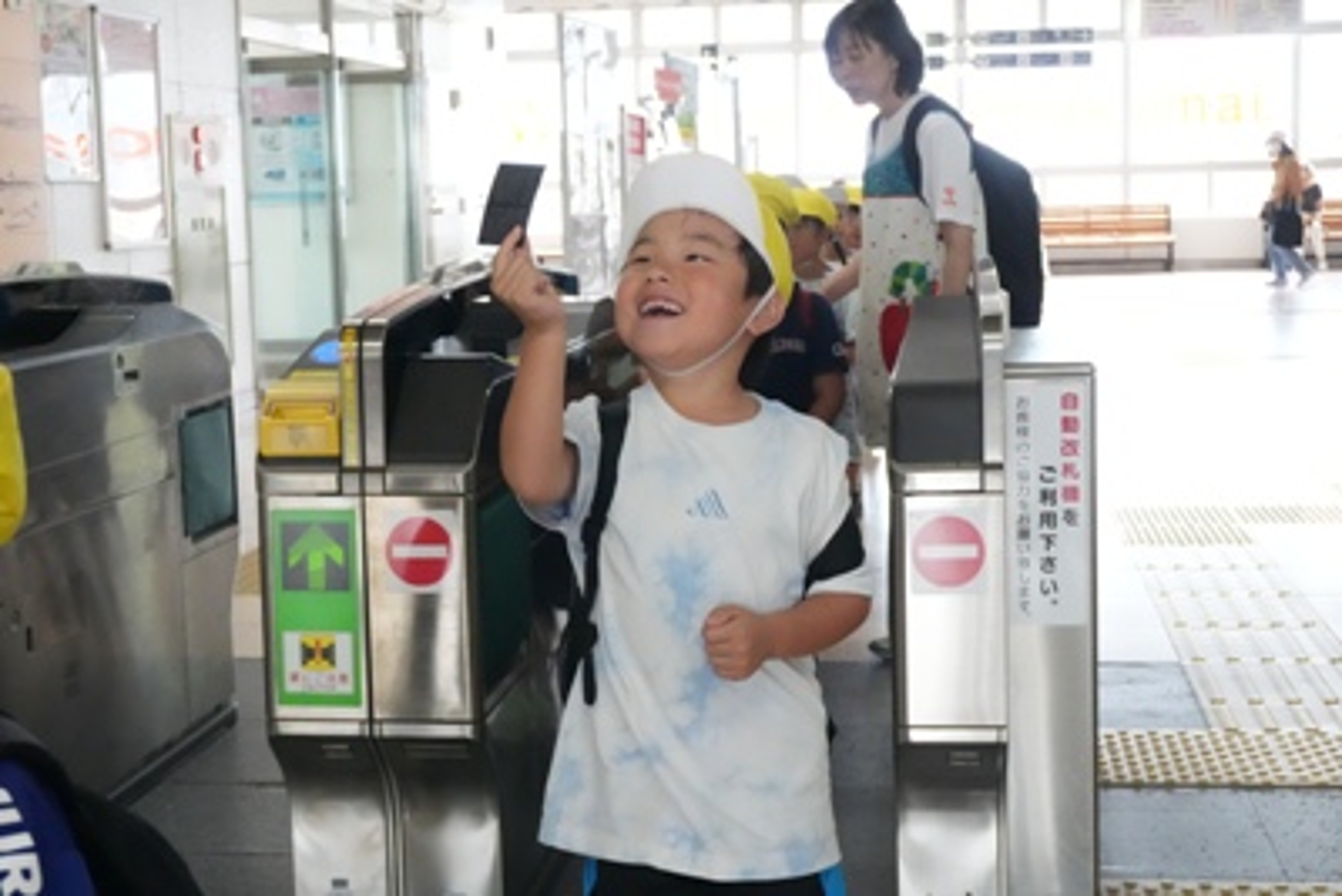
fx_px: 2070
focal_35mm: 56
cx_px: 671
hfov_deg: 35.9
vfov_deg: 24.4
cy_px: 448
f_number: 7.1
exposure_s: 1/400
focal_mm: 37
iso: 10000
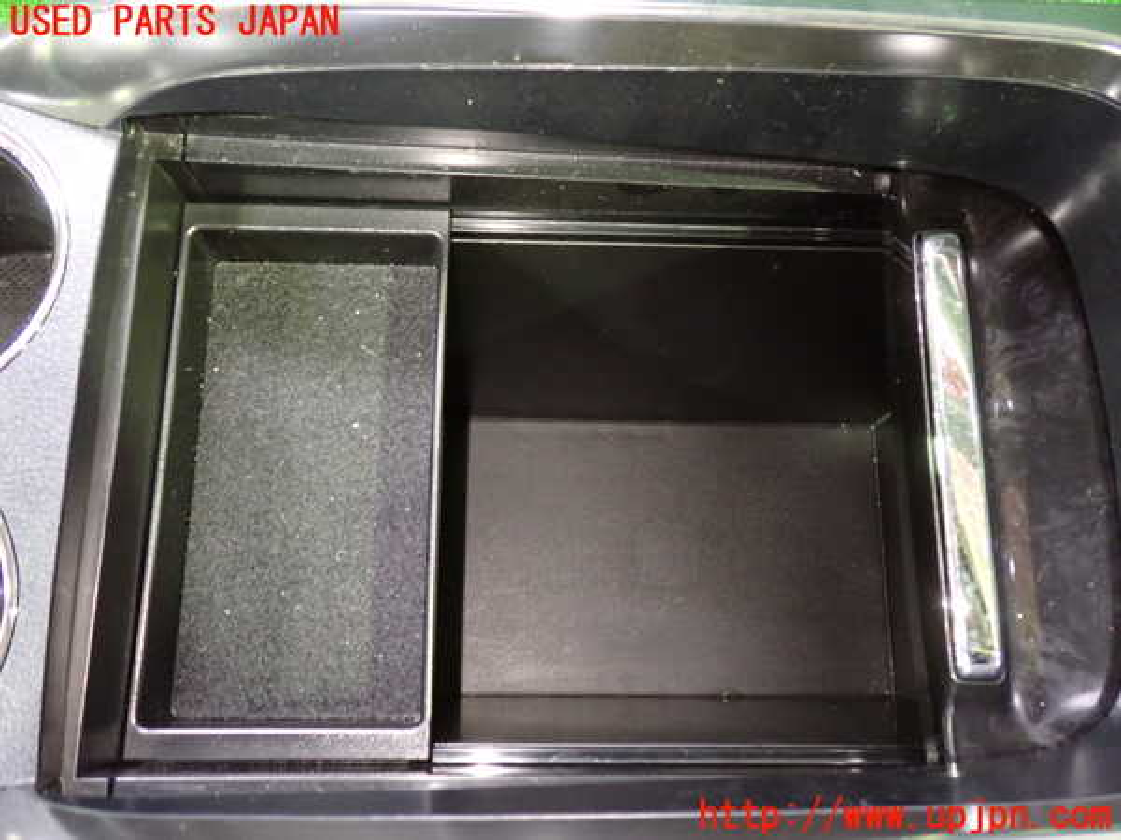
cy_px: 420
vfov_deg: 46.8
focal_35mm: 30
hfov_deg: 60.0
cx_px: 560
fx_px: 972
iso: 800
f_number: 2.3
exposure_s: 1/15
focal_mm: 5.4
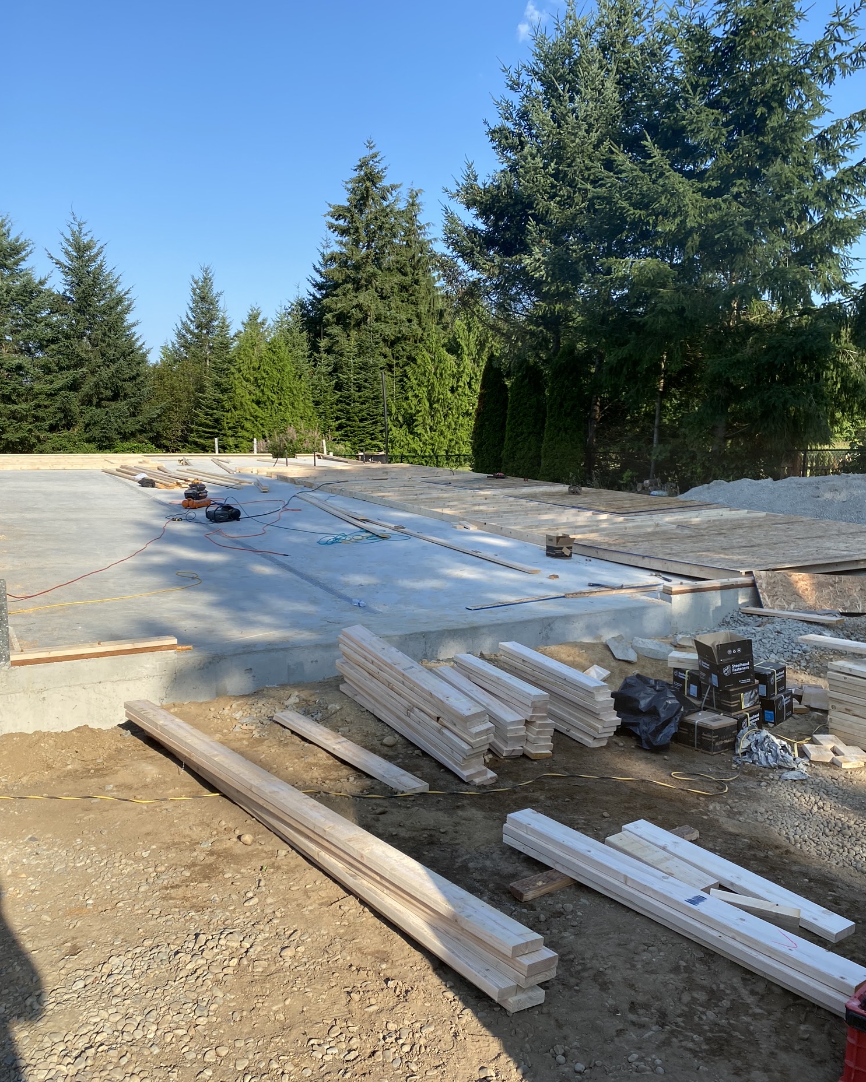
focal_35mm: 28
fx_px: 897
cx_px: 433
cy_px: 547
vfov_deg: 62.2
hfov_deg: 51.5
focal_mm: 4.25
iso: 32
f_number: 1.8
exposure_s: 1/1701
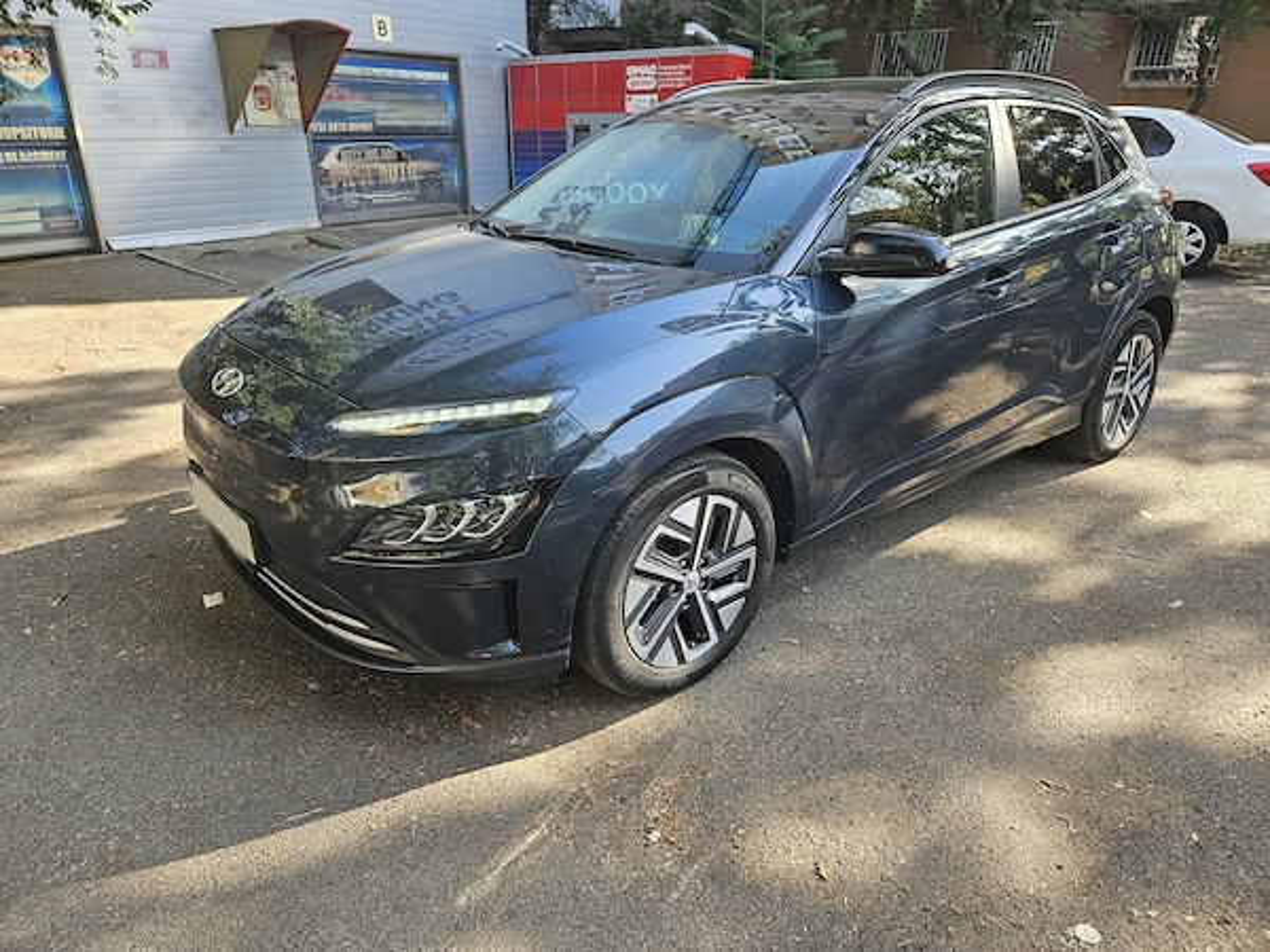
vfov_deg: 58.9
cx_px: 635
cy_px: 476
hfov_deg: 73.9
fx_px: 844
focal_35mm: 23
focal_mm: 5.4
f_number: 1.8
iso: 32
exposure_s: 1/180
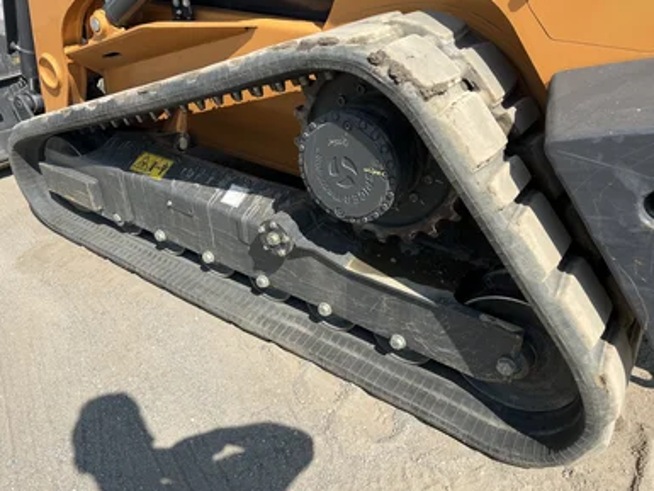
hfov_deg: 65.3
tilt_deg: -29.7
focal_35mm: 27
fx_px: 510
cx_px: 319
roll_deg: +1.3
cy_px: 240
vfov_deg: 51.4
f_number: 1.6
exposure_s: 1/2571
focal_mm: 5.1
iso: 50
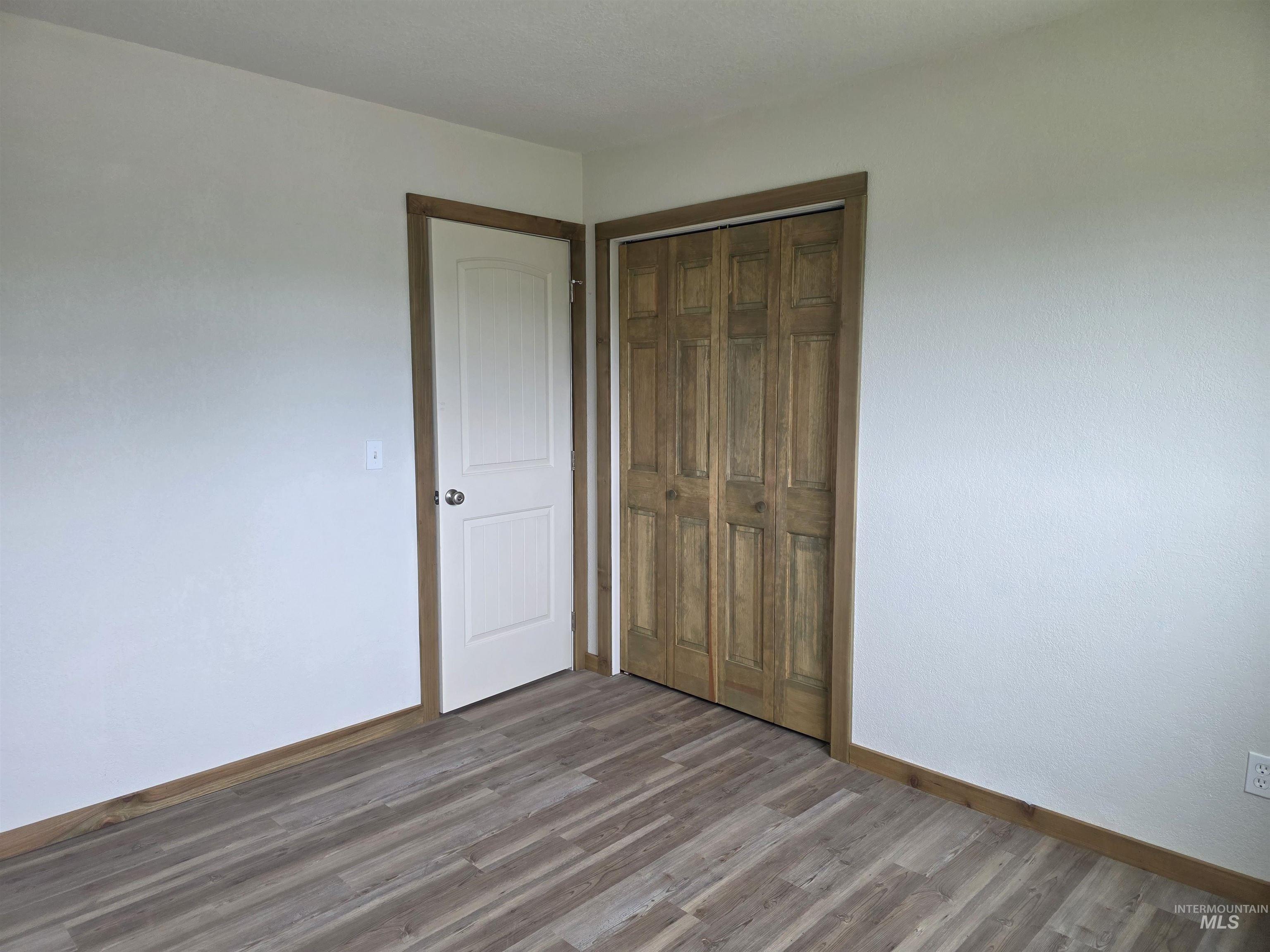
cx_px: 635
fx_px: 844
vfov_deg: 58.9
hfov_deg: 73.9
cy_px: 476
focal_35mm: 23
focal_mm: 6.3
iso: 125
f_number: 1.7
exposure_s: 1/180
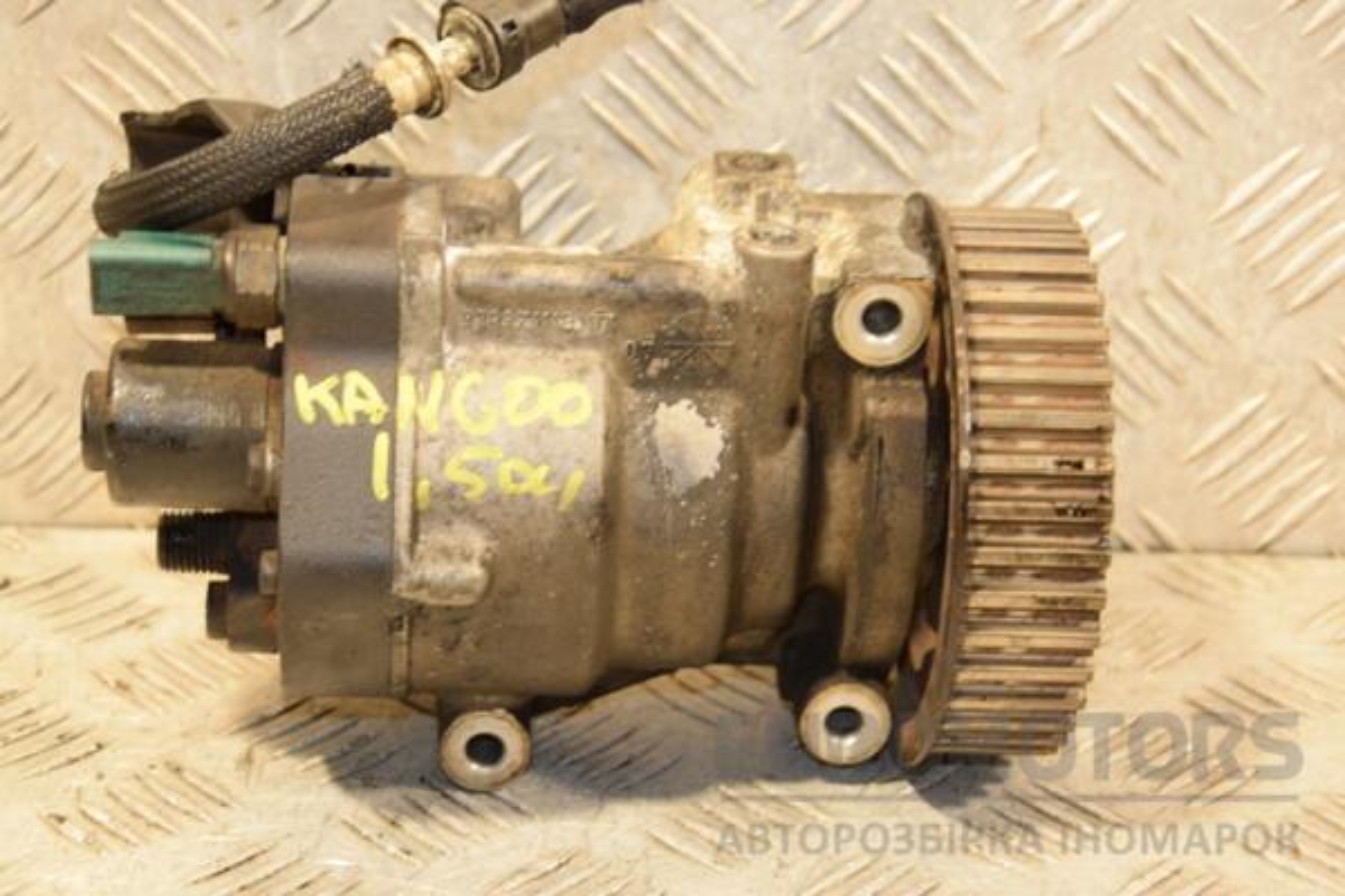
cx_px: 672
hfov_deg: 26.0
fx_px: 2914
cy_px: 448
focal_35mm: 78
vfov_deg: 17.5
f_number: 5.6
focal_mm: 52
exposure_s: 1/80
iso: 800
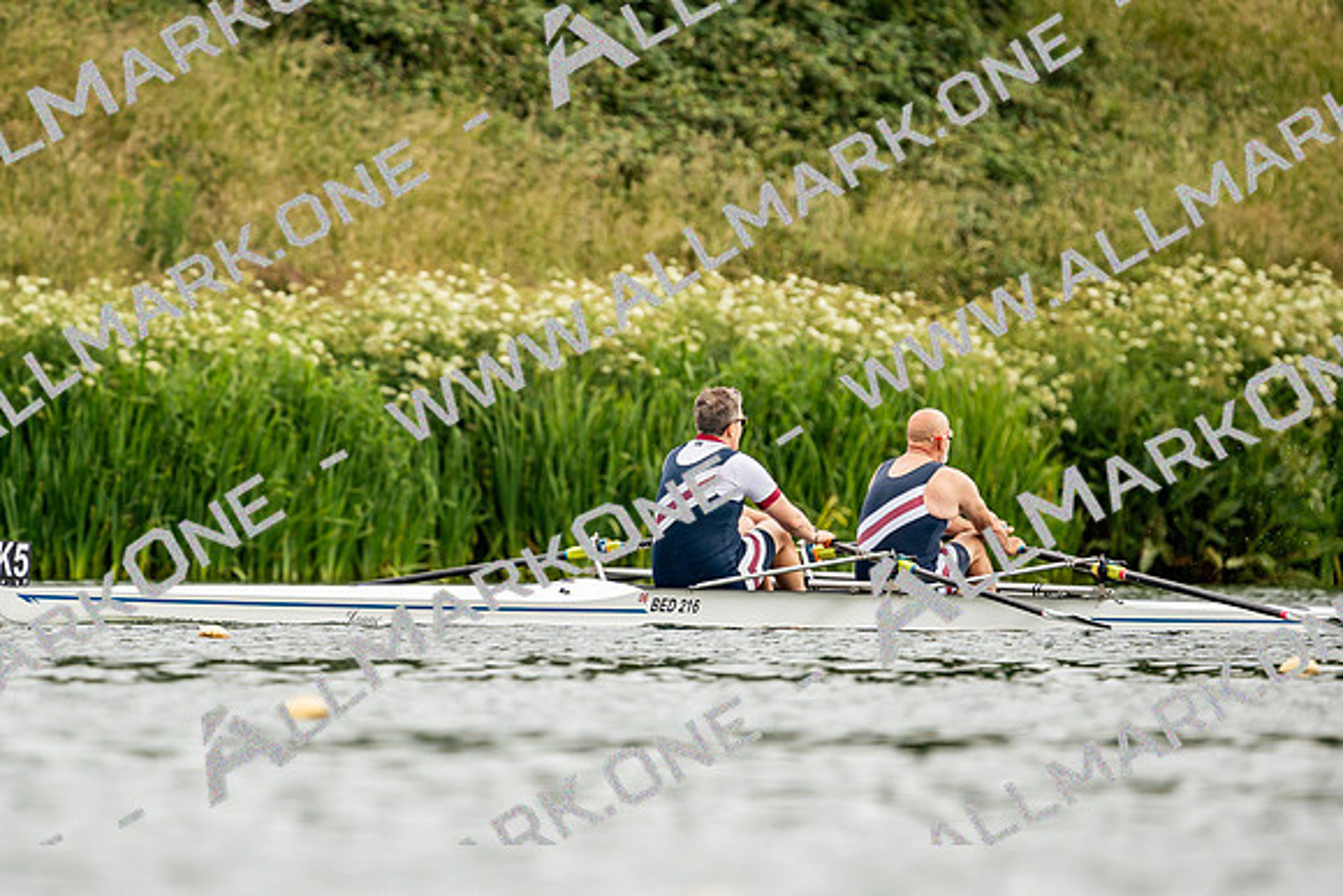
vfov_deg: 1.5
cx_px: 672
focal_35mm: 900
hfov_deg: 2.3
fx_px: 33581
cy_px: 448
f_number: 6.3
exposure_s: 1/2000
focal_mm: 600
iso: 500
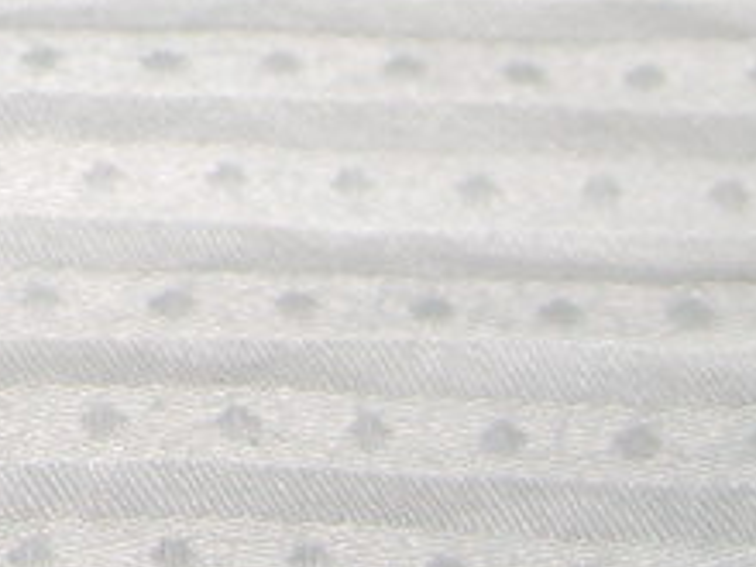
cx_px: -440
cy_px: -677
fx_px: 3560
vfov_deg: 8.5
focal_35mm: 163
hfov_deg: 11.5
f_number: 2.8
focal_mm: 5.8
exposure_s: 1/45
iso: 100
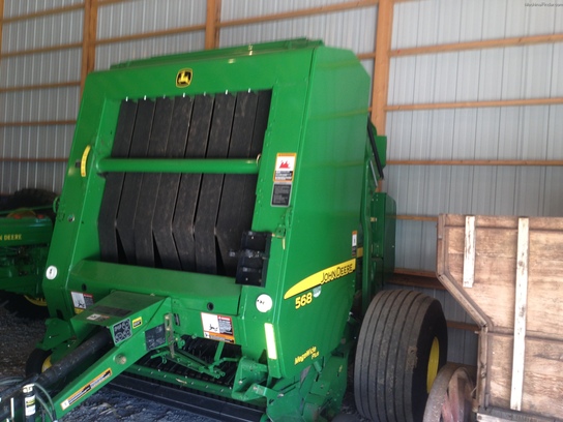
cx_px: 282
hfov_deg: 52.6
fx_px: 569
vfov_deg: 40.7
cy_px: 211
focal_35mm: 35
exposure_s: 1/31
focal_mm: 4.28
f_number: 2.4
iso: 50
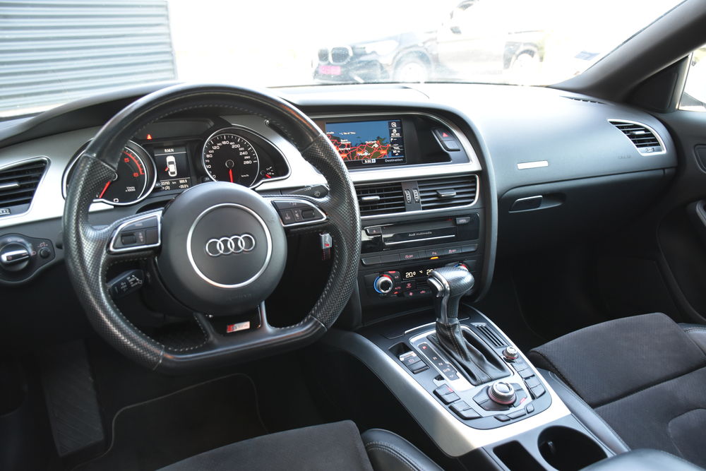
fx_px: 588
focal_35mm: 30
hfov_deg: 61.9
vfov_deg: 43.6
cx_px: 353
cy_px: 236
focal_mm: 20
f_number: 3.5
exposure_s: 1/60
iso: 800
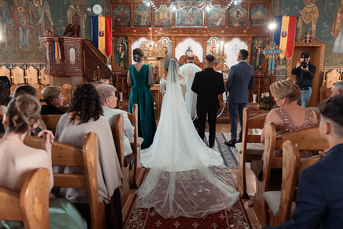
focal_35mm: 27
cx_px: 172
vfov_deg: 47.9
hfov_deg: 67.3
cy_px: 114
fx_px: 258
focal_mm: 26
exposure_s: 1/200
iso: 1600
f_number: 3.2
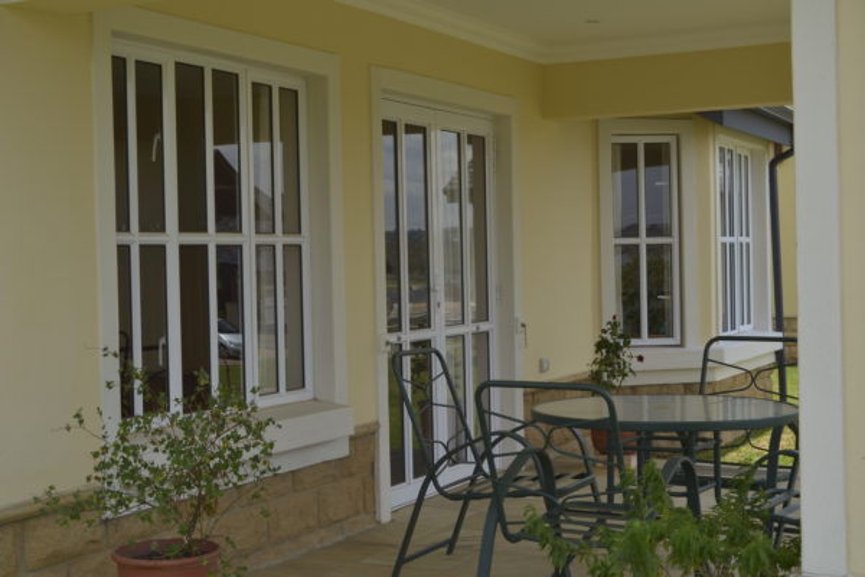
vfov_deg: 25.1
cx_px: 432
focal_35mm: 54
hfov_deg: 36.9
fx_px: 1297
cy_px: 288
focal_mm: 36
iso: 100
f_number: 11
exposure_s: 1/100
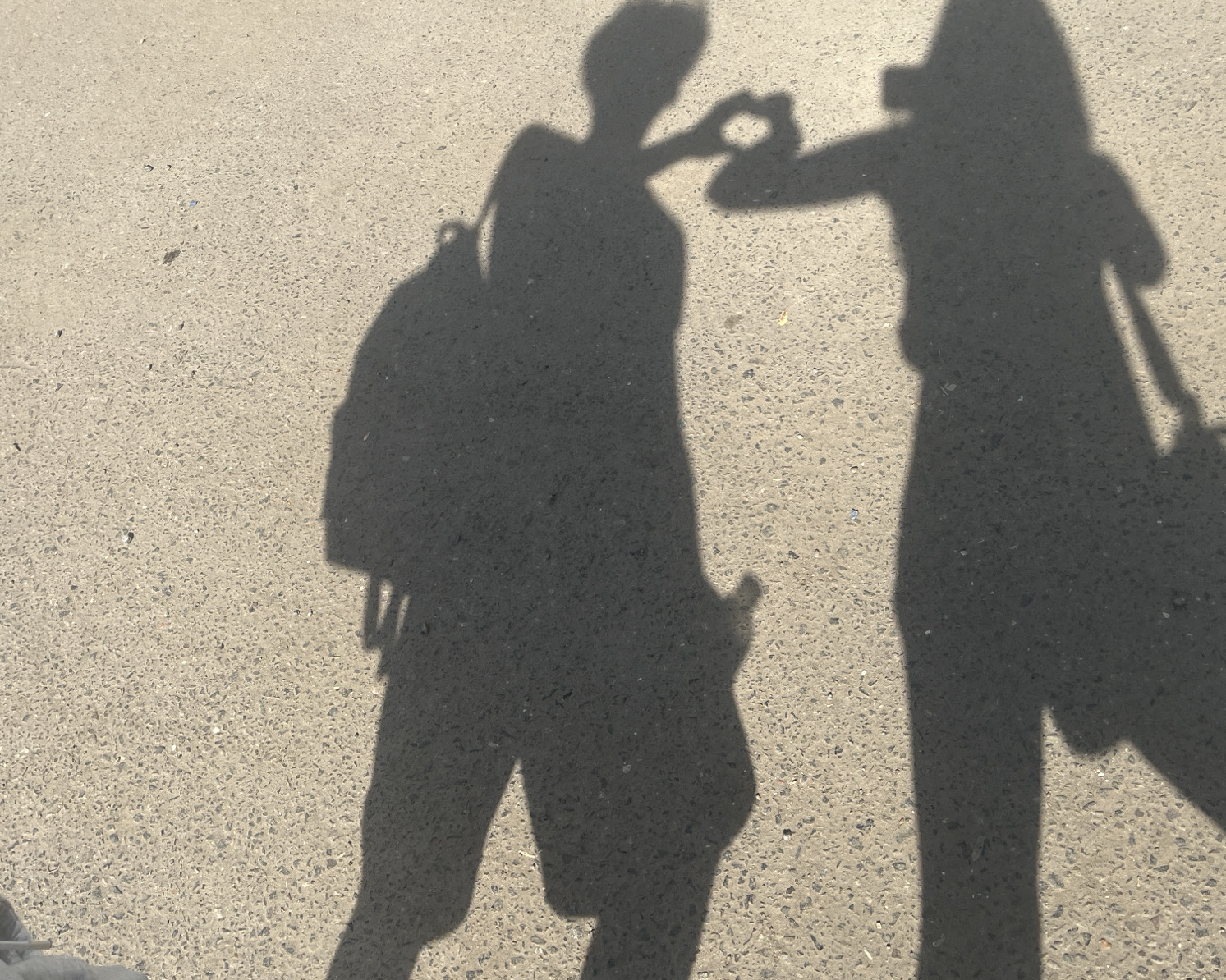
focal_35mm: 34
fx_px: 1234
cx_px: 585
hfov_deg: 52.8
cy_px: 378
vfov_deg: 43.1
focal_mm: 5.1
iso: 50
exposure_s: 1/2755
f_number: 1.6
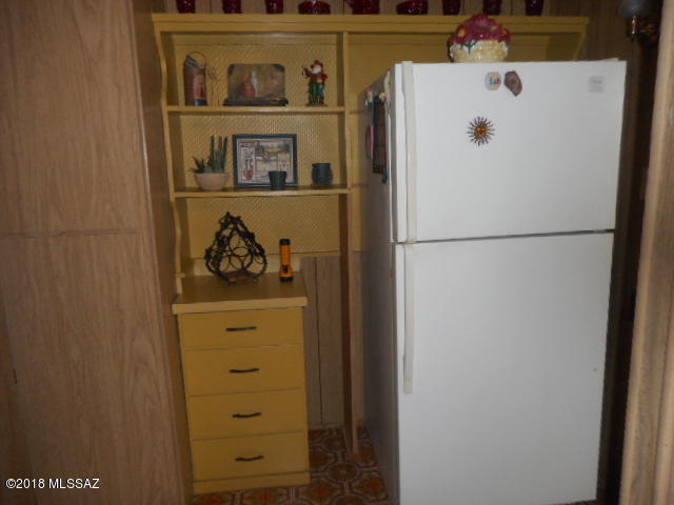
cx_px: 337
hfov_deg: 69.4
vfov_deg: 54.9
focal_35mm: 25
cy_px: 252
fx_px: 487
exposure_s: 1/25
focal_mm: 4.5
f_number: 3.7
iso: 200
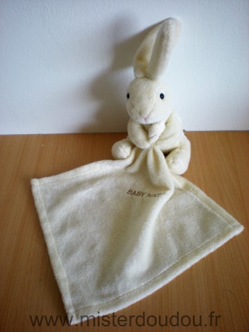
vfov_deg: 49.0
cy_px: 166
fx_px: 364
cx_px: 124
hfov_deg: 37.7
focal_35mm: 38
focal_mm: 6.3
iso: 165
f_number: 3.1
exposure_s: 1/60
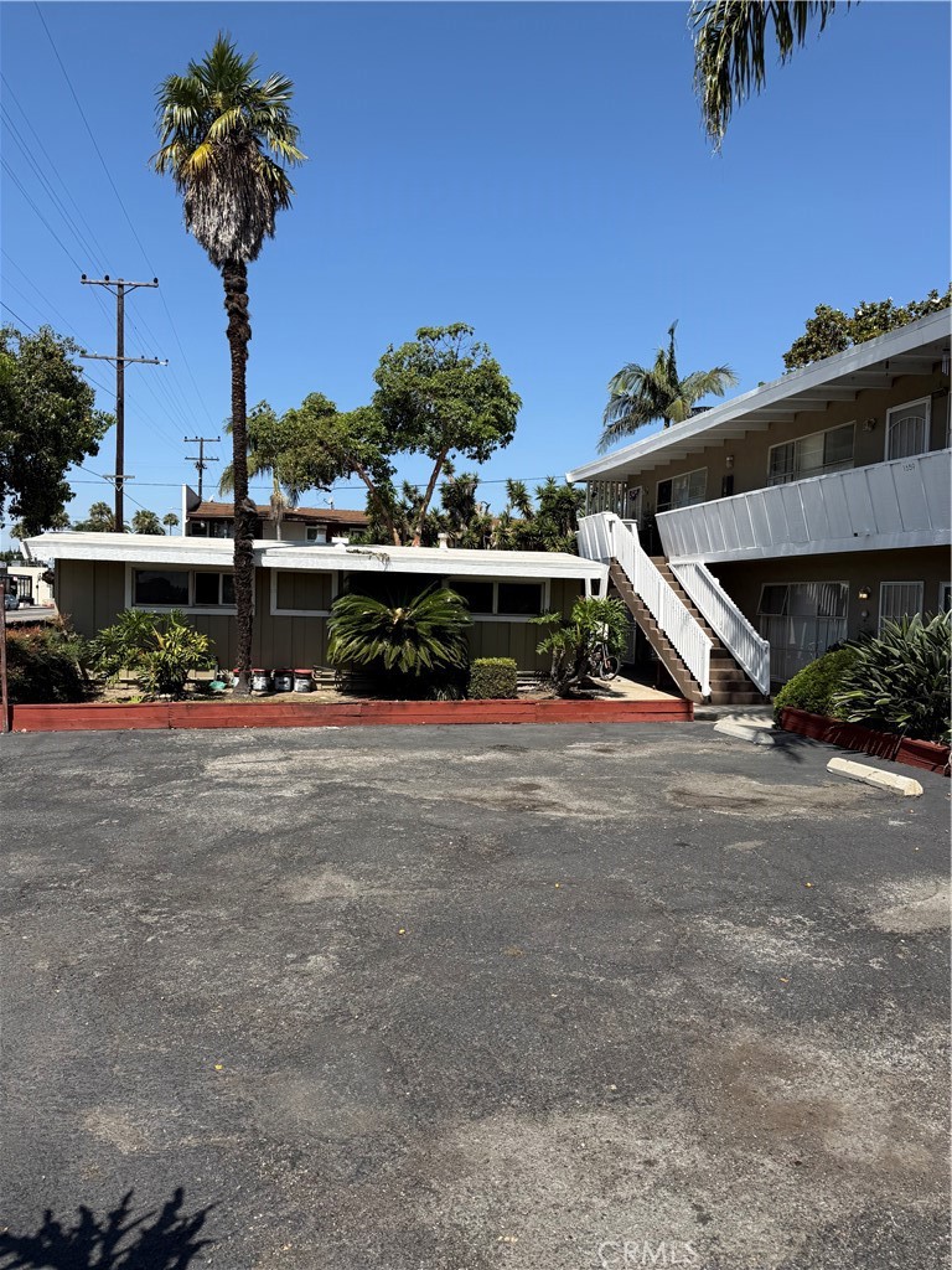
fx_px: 880
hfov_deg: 56.8
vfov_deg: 71.6
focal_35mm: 24
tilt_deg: -2.0
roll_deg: -1.0
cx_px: 476
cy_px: 635
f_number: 1.78
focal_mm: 6.76
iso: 80
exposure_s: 1/4405
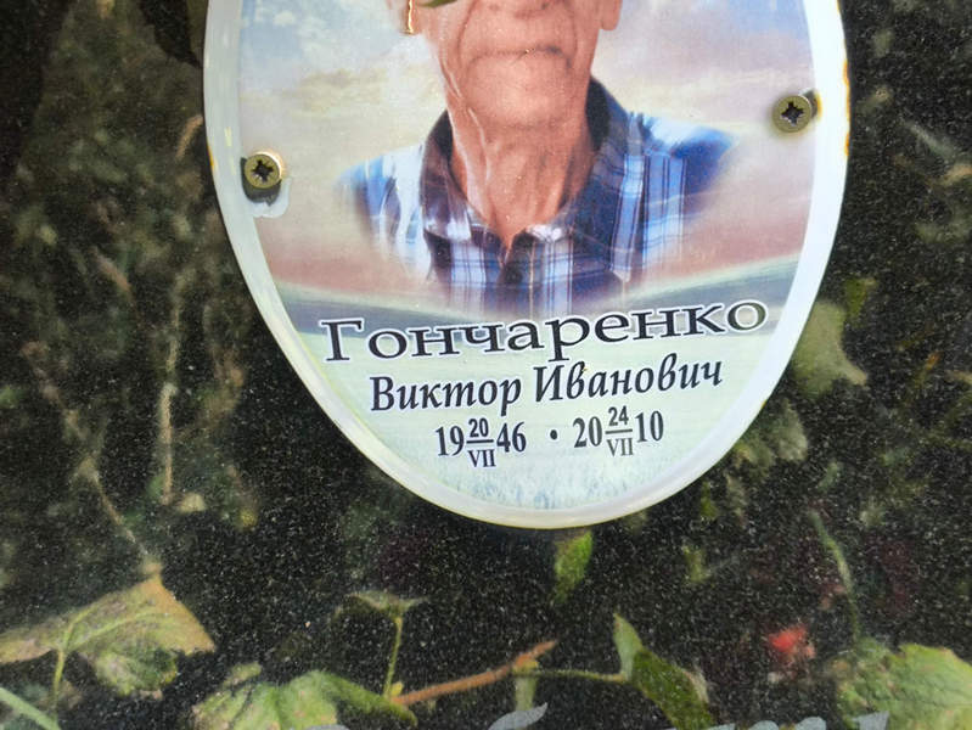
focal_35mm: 50
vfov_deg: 29.1
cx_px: 486
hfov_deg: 38.2
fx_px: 1405
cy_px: 365
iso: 50
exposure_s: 1/100
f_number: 1.7
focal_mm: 4.71
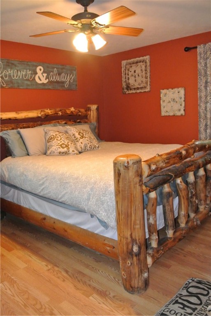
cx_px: 106
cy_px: 158
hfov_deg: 45.0
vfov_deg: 63.6
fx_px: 255
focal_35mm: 29
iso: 1600
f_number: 3.5
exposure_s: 1/60
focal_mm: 11
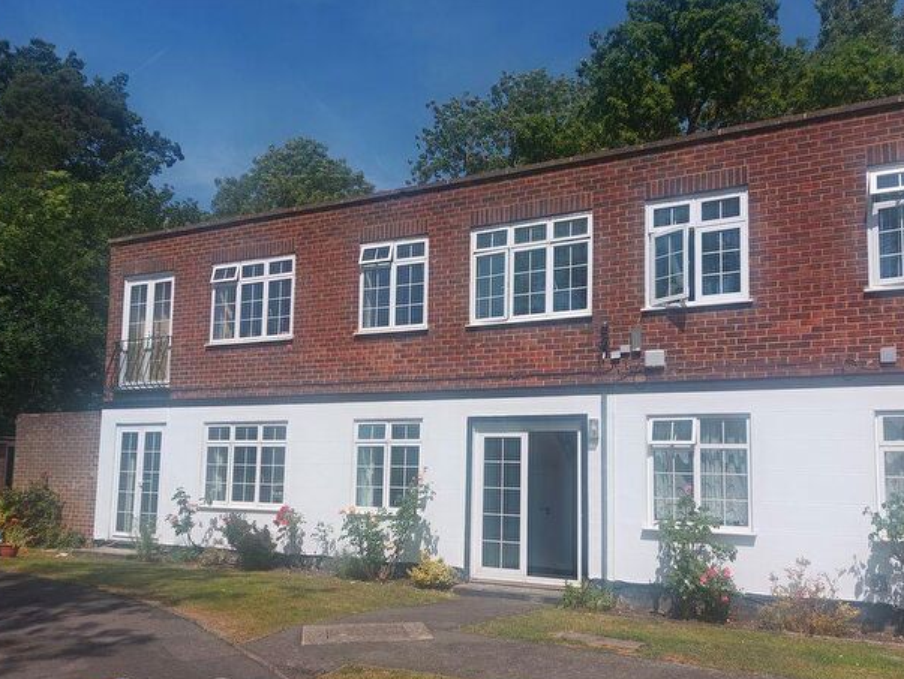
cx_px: 505
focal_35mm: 29
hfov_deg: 61.4
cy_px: 390
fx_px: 758
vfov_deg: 48.1
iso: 25
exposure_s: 1/2022
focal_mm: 5.23
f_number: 1.8
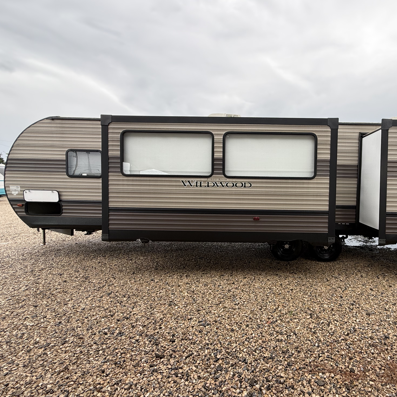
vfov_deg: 84.0
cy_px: 197
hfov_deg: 80.9
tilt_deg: -3.1
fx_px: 221
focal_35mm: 17
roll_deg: +0.2
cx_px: 268
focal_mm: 2.22
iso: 64
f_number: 2.2
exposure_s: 1/217
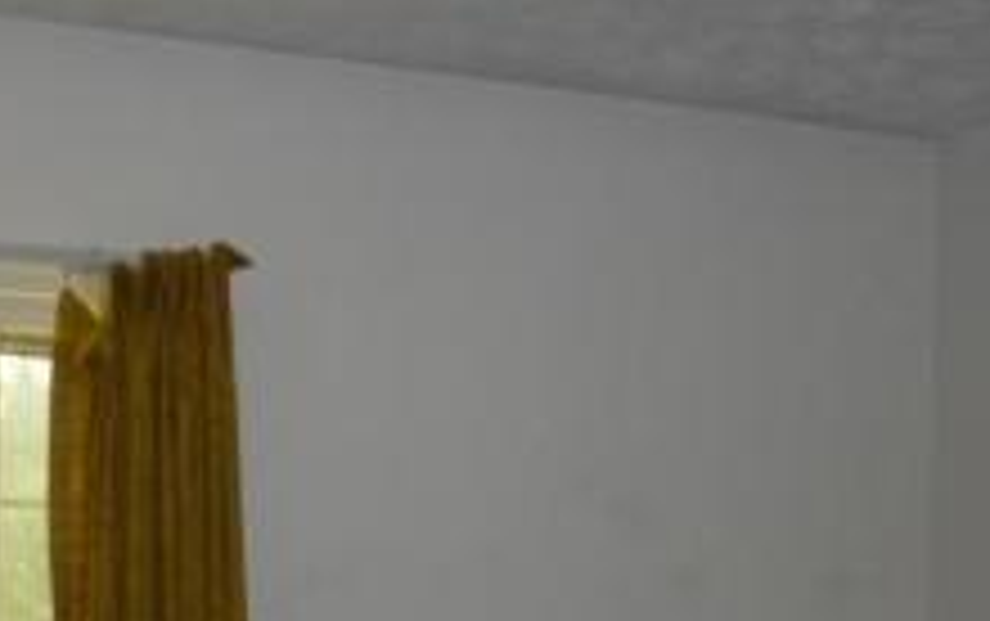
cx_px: 459
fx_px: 2188
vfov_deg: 15.4
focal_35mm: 81
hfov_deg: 25.5
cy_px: 788
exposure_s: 1/30
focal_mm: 5.2
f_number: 3.3
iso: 100
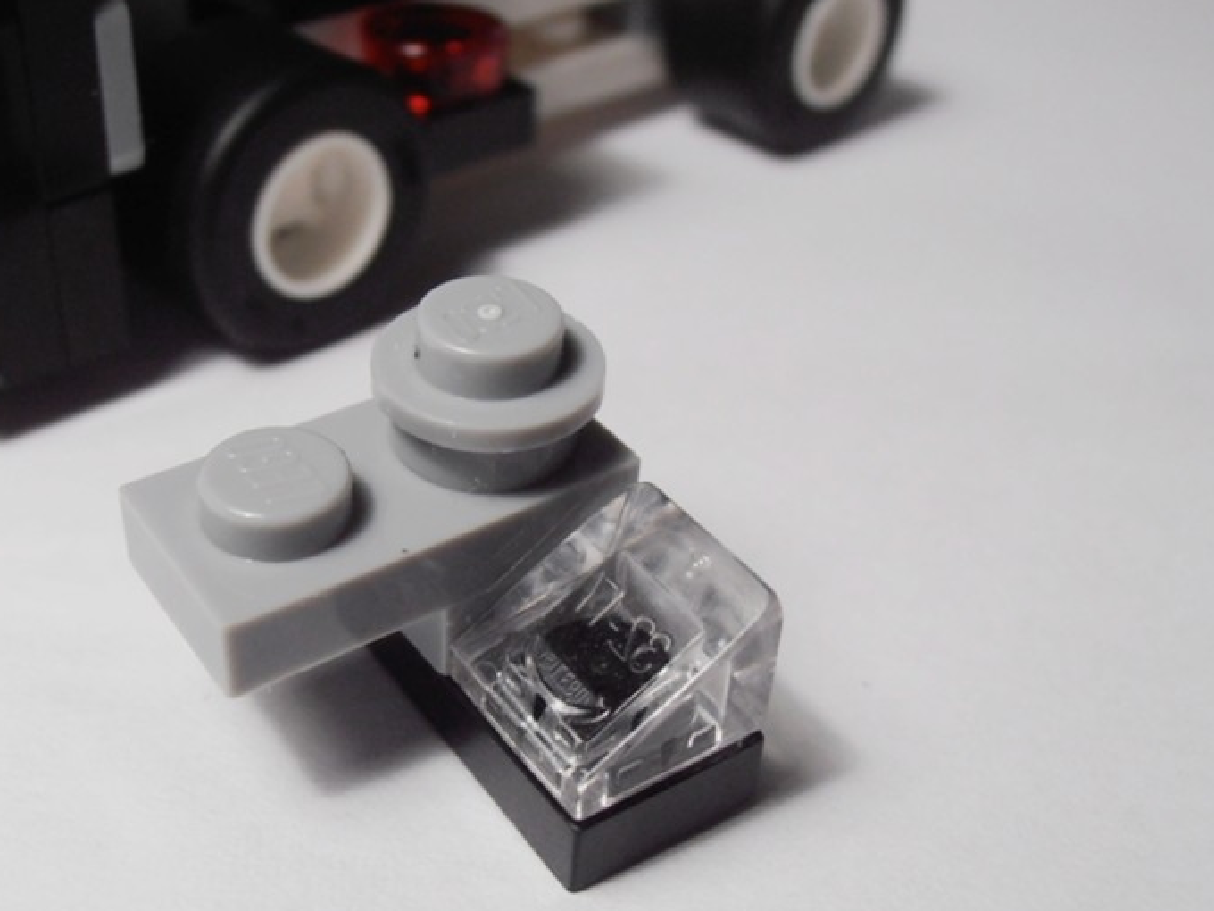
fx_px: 1718
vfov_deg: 29.6
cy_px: 540
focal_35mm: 49
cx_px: 493
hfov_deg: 38.8
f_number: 3.9
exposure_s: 1/50
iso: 80
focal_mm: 6.61
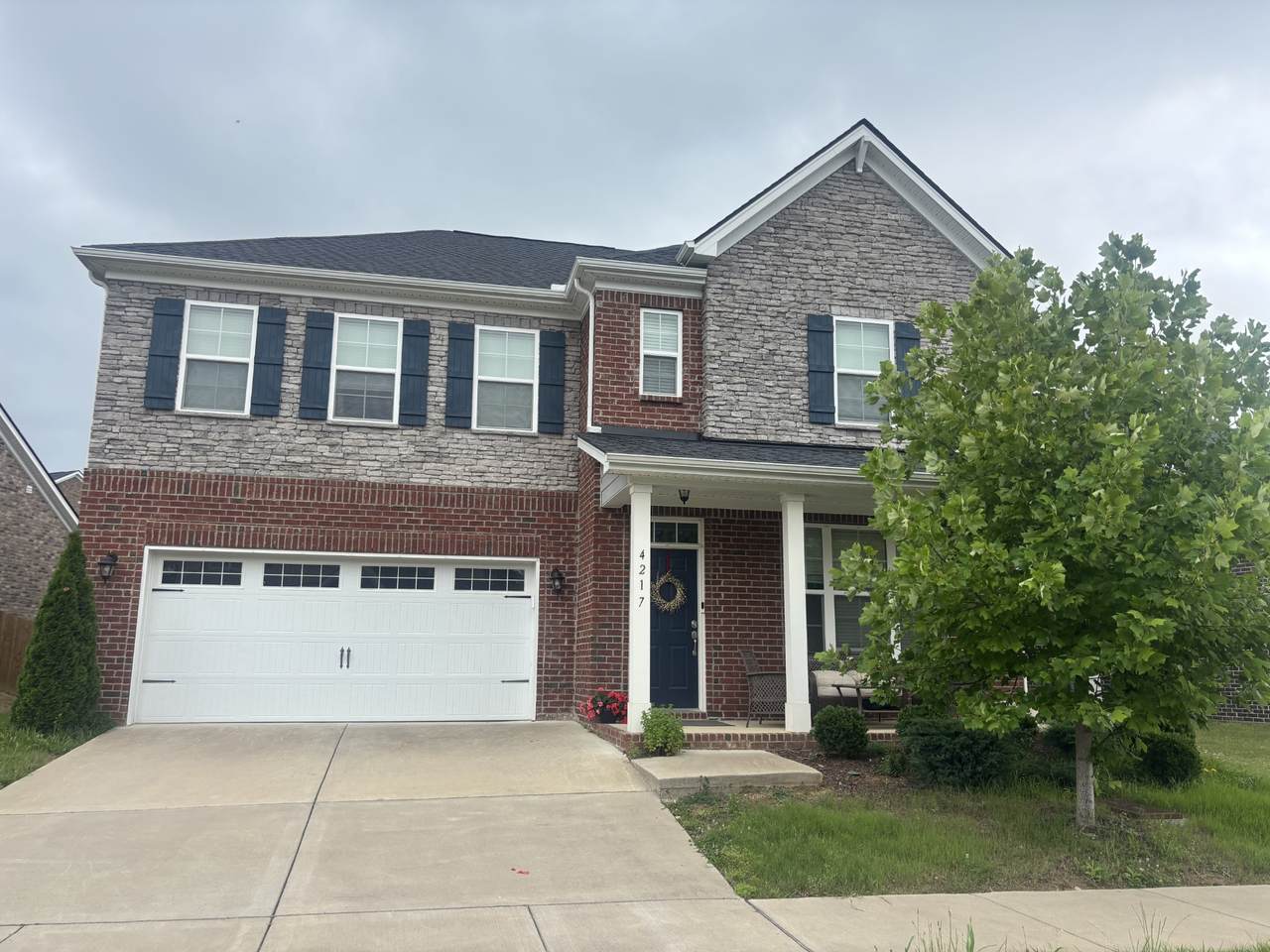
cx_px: 635
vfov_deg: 53.1
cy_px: 476
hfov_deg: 67.3
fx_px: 954
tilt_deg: +7.5
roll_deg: -0.7
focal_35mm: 26
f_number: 1.6
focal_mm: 5.96
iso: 50
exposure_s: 1/2571
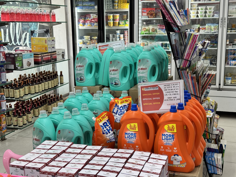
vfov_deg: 30.3
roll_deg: +1.0
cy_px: 88
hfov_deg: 39.7
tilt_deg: -12.0
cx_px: 118
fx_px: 327
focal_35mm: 48
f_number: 1.78
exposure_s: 1/121
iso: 50
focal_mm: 6.76
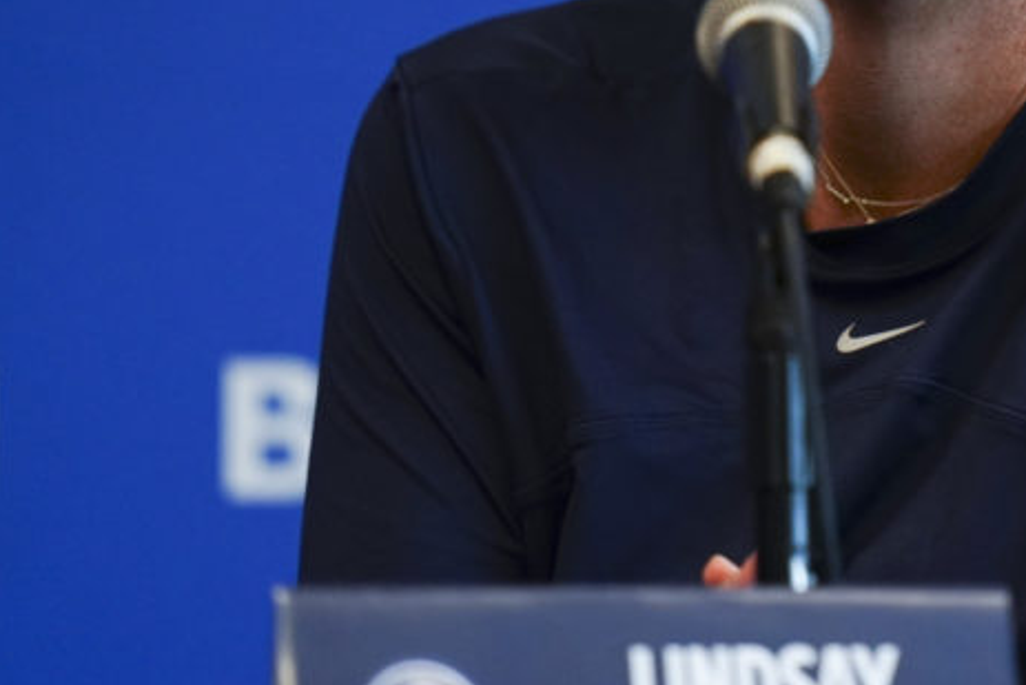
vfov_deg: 1.6
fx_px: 25200
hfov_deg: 2.3
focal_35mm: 884
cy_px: 79
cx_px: 988
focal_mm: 400
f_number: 2.8
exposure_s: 1/640
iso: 2000
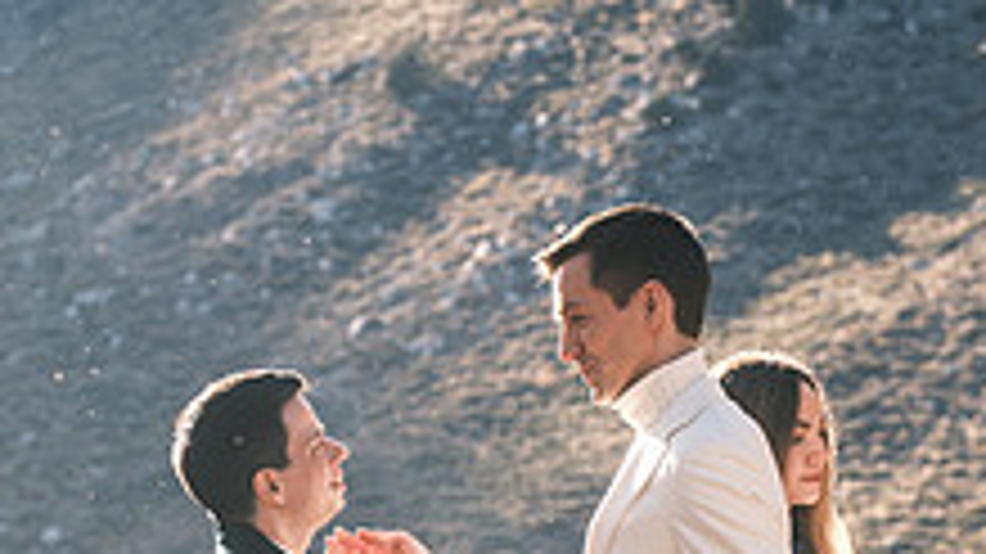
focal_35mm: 208
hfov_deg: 10.4
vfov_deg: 5.8
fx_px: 5436
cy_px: 831
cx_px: 441
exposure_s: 1/400
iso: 200
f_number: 3.6
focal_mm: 50
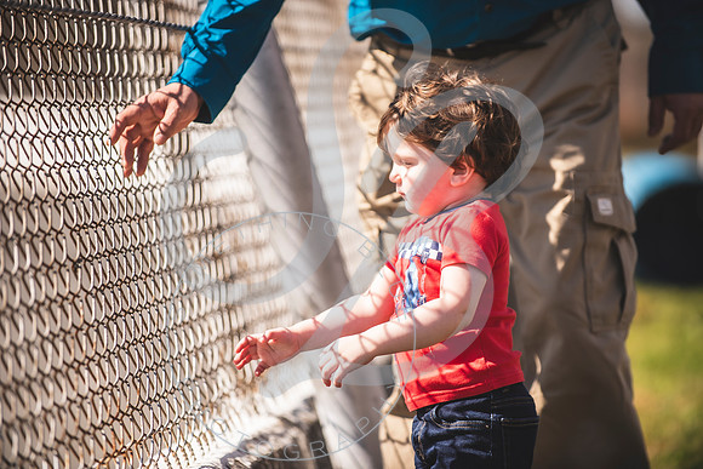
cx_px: 352
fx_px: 3711
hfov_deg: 10.8
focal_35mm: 190
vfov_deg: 7.2
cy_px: 234
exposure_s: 1/1000
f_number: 2.8
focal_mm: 190
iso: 100
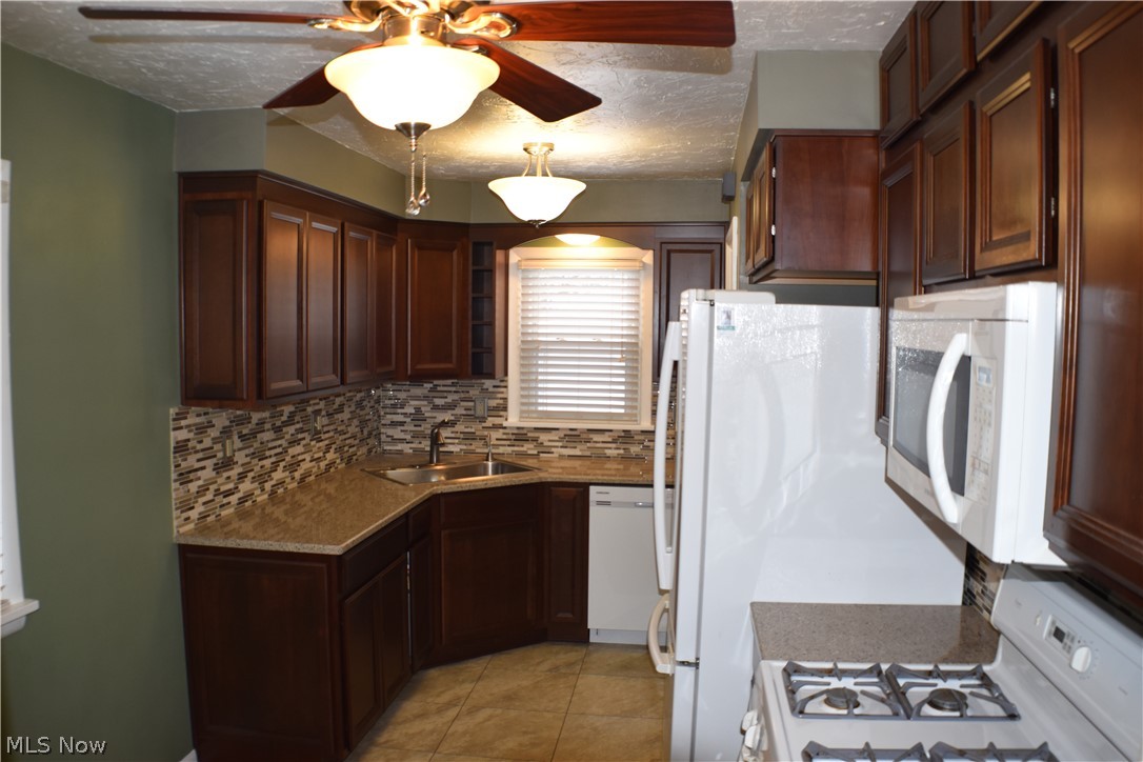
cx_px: 572
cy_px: 381
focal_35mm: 36
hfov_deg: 53.1
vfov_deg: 36.9
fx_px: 1143
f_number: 4
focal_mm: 24
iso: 400
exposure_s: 1/60
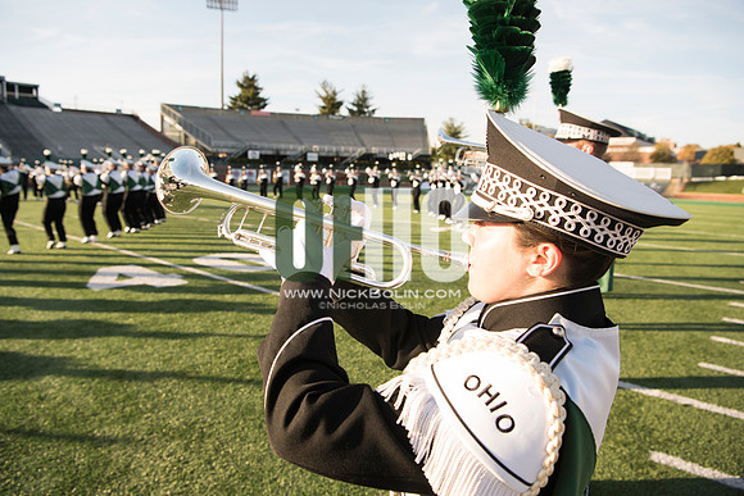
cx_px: 372
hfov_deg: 73.7
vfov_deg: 53.2
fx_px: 496
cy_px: 248
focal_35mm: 24
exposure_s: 1/640
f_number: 5
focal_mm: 24
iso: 320
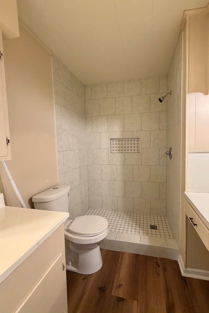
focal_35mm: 15
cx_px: 118
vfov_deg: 100.4
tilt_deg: -5.0
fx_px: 131
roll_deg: +0.9
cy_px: 155
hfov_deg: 76.9
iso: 250
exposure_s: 1/60
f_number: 2.2
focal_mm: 2.22
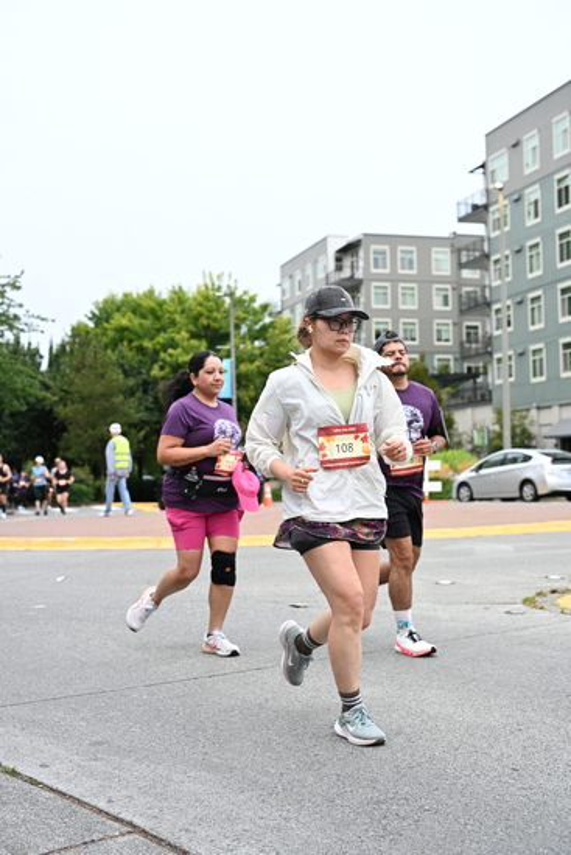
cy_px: 428
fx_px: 1094
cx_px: 286
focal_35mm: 46
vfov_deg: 42.7
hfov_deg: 29.3
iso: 1600
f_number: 4
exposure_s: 1/800
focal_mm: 46
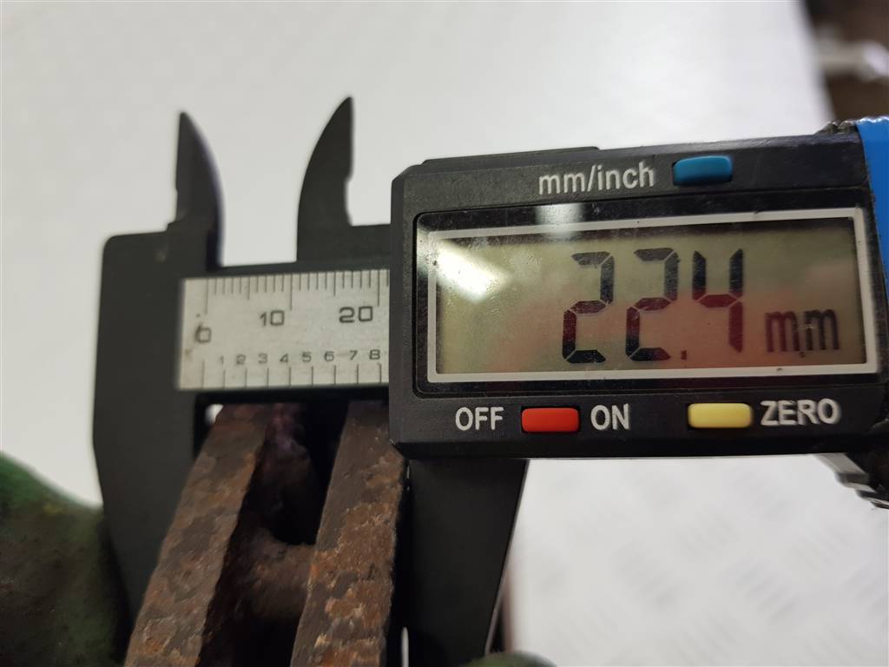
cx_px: 444
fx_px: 668
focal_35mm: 26
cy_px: 334
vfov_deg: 53.1
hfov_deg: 67.3
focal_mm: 4.2
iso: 50
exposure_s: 1/100
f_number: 1.7
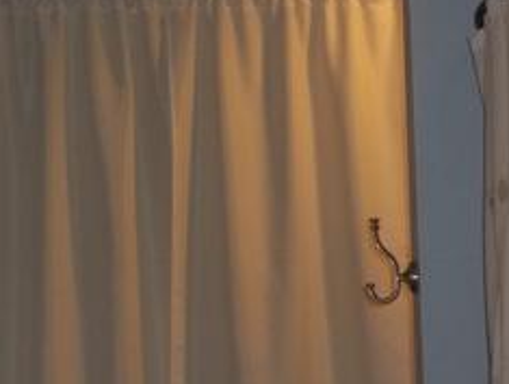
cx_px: 263
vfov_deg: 12.7
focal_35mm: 116
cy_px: 336
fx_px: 1708
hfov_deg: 16.9
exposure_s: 1/30
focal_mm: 5.7
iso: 64
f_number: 2.9
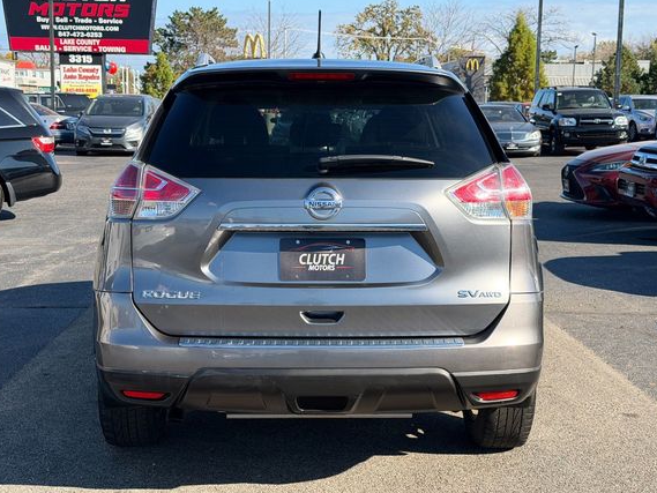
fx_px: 1025
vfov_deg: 27.0
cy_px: 253
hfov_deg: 35.5
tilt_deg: -8.3
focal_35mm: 54
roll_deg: -0.7
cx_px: 318
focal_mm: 6.76
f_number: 1.78
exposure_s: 1/2667
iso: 80
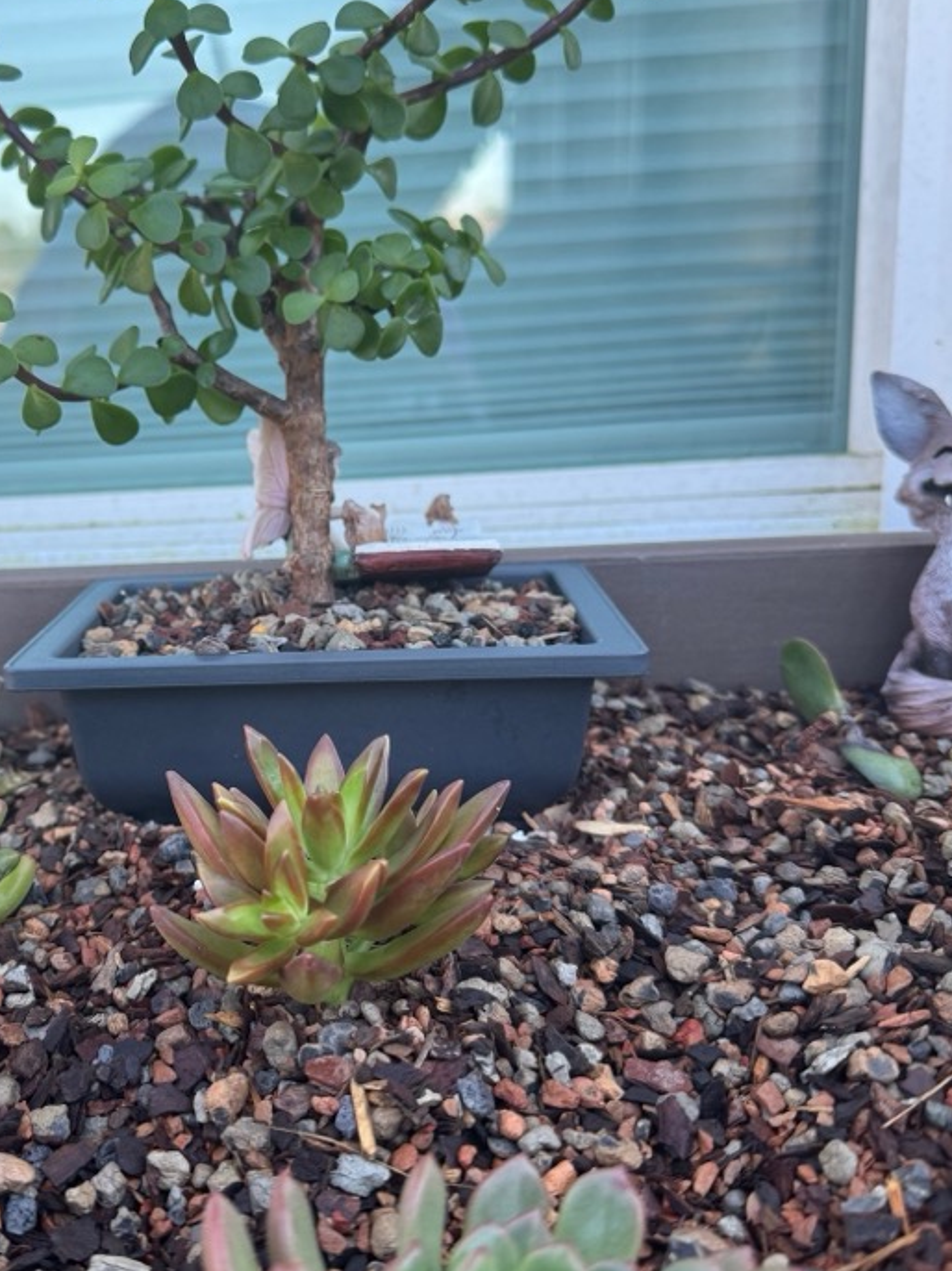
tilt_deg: -15.6
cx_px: 269
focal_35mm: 35
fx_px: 1284
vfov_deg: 52.6
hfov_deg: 39.8
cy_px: 634
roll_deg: +3.9
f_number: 1.78
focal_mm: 6.76
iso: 100
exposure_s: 1/121
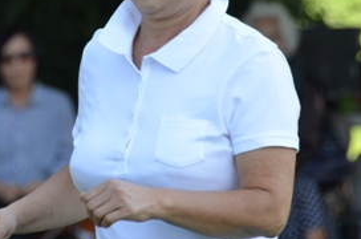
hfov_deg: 2.9
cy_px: 82
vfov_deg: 1.9
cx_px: 163
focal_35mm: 706
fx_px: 7063
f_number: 5.6
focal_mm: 200
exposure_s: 1/320
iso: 400
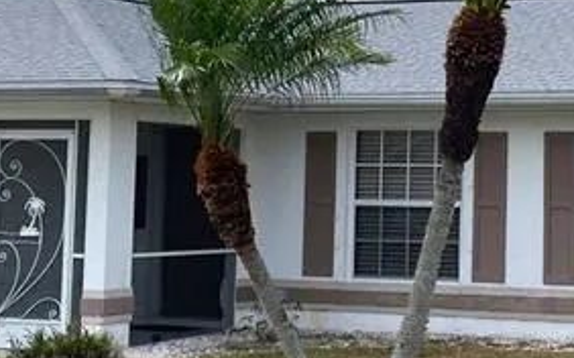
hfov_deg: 20.3
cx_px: 543
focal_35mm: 100
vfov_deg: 13.0
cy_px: 70
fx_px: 1564
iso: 32
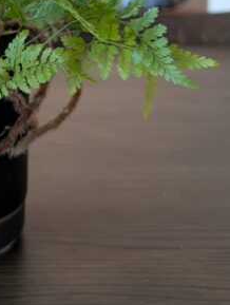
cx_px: -111
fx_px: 750
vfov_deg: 22.1
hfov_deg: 16.0
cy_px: -4
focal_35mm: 85
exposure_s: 1/23.8
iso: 111
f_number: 1.68
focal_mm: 6.9
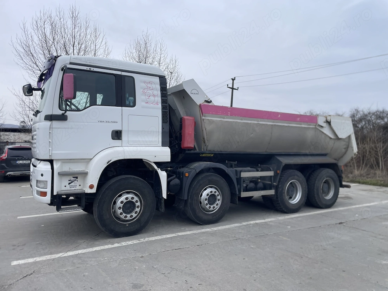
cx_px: 194
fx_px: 291
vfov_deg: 53.1
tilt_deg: +0.4
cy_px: 146
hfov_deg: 67.3
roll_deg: -0.6
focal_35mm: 26
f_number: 1.6
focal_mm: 4.2
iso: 32
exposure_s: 1/530
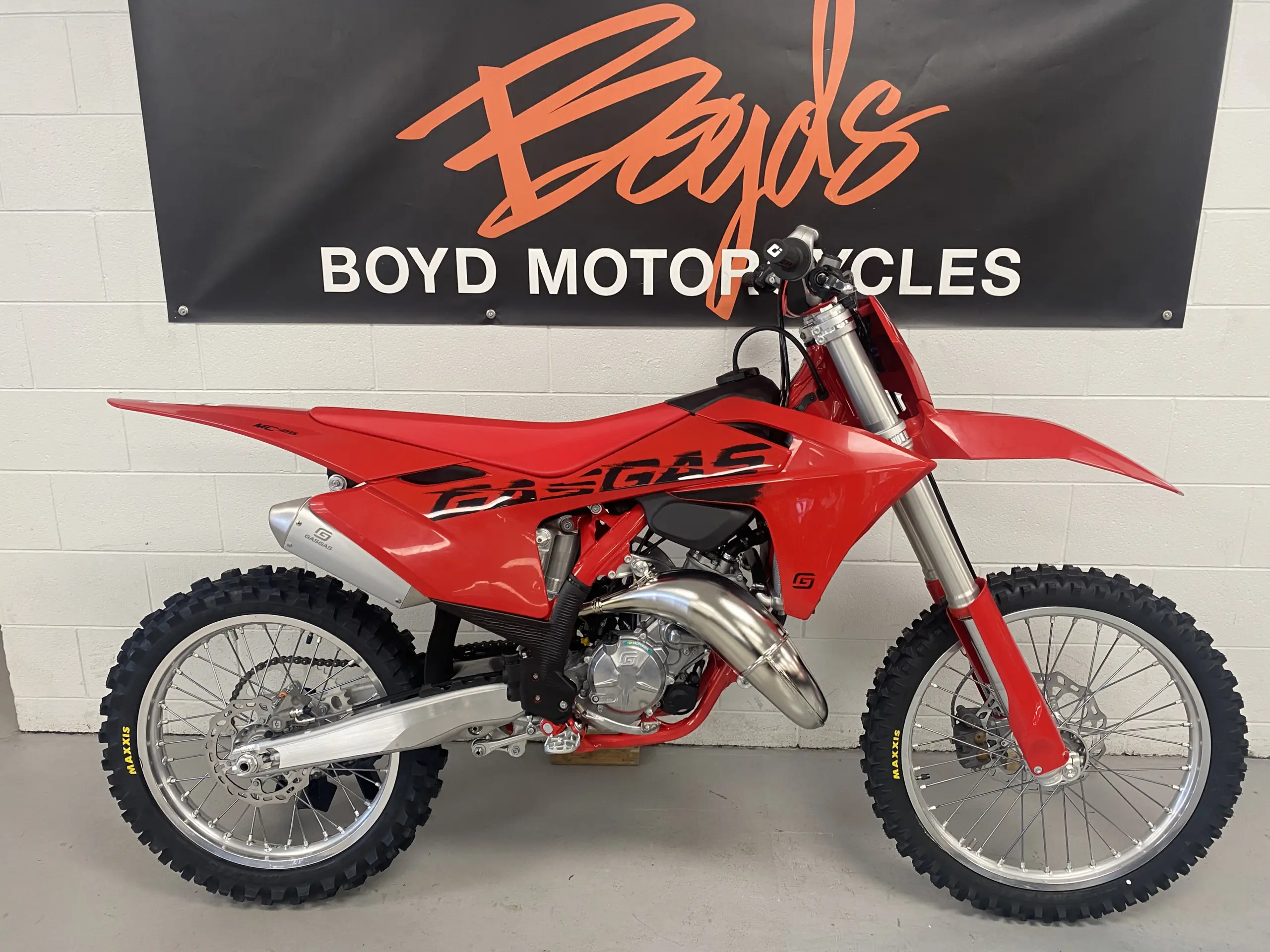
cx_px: 635
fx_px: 954
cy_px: 476
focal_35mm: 26
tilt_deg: -13.9
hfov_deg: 67.3
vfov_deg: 53.1
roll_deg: +0.7
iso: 80
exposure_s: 1/50
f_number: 1.8
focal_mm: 4.25
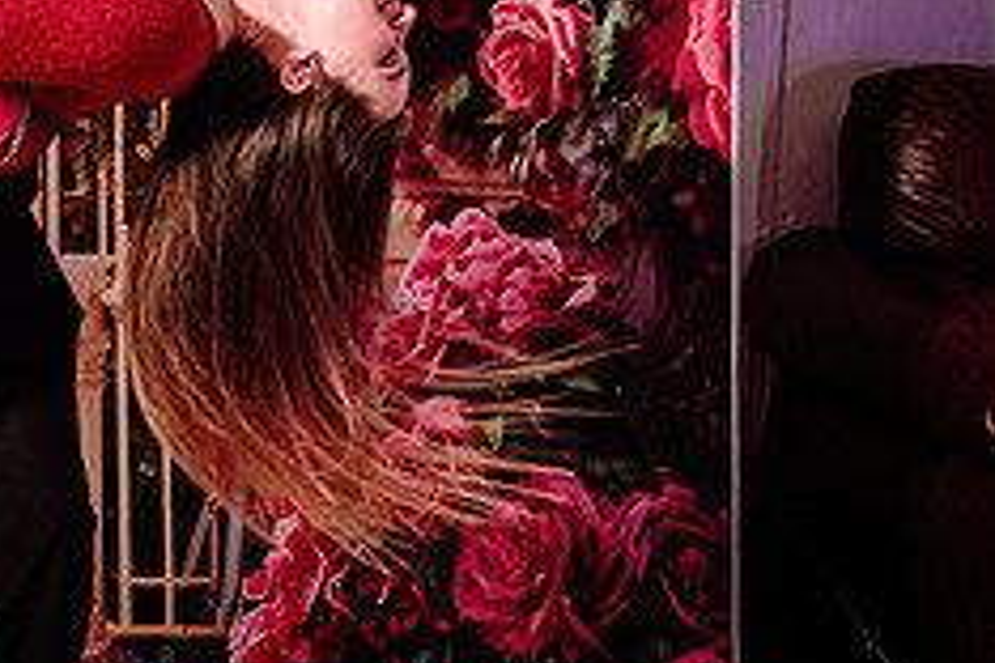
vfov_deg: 14.5
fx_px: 2598
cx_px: -160
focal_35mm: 94
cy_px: 217
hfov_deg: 20.4
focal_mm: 32
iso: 1600
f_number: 3.5
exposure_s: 1/160
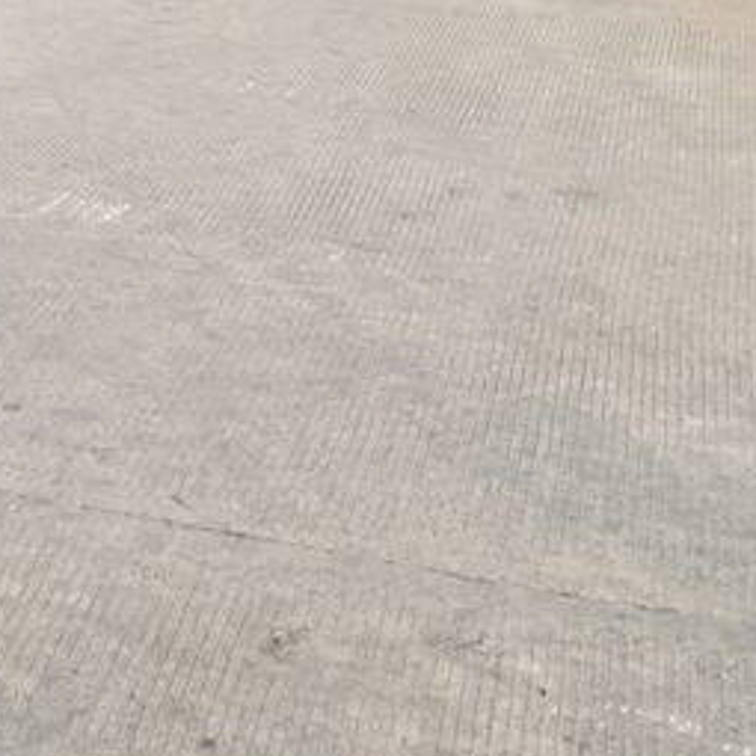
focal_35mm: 103
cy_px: -291
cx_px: -326
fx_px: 2545
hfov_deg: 15.7
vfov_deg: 15.8
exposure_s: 1/1279
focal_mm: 3
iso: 16
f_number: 1.8
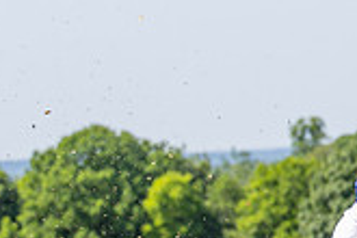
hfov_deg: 5.1
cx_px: 503
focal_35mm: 398
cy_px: 356
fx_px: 3947
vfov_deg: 3.4
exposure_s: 1/1600
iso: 200
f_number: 4
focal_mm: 70
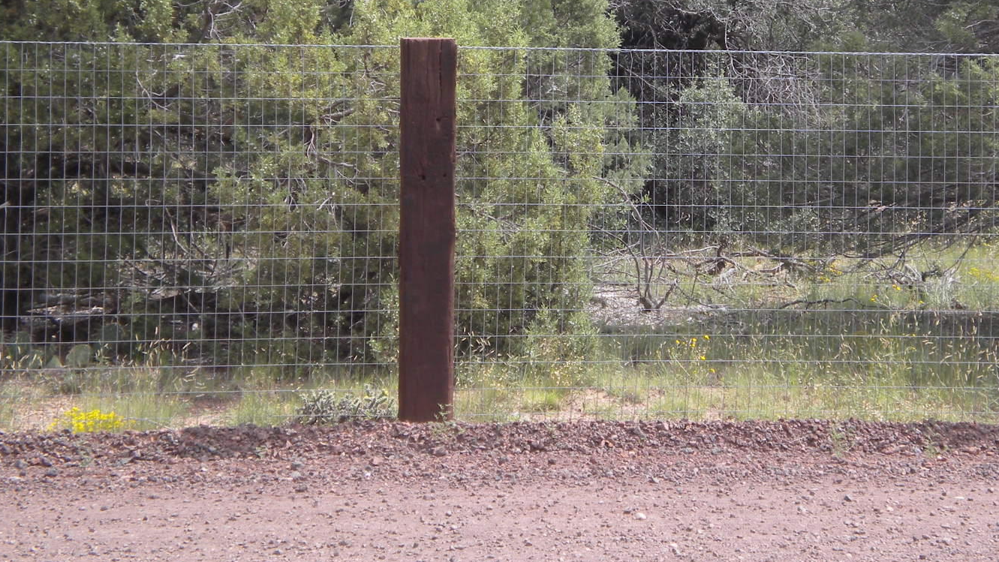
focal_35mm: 114
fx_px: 3020
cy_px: 68
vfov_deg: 10.6
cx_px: 628
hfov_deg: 18.7
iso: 80
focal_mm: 12.3
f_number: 4.6
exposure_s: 1/204
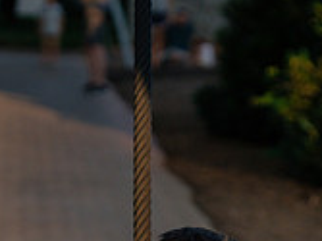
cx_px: 370
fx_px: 2175
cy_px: 200
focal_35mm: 234
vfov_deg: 6.3
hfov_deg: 8.4
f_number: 2.8
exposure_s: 1/3200
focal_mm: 70
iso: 320
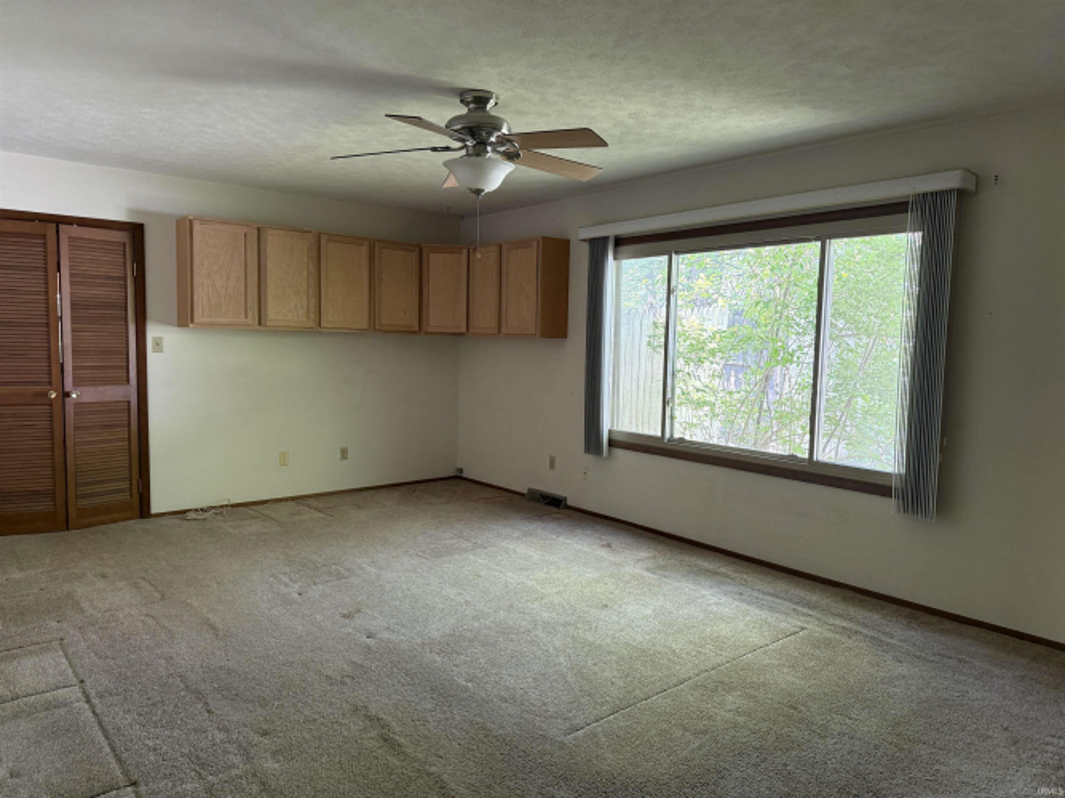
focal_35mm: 24
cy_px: 399
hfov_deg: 71.6
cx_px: 532
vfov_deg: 56.8
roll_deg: -1.1
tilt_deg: -4.8
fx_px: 738
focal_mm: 6.76
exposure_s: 1/60
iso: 320
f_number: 1.78
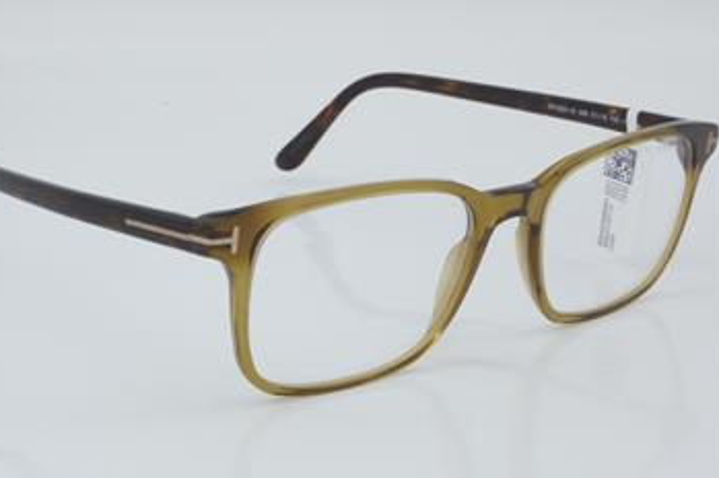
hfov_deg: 23.7
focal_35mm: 86
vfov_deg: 15.9
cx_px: 317
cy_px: 258
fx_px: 1716
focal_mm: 50
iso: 100
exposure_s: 1/3
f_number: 32
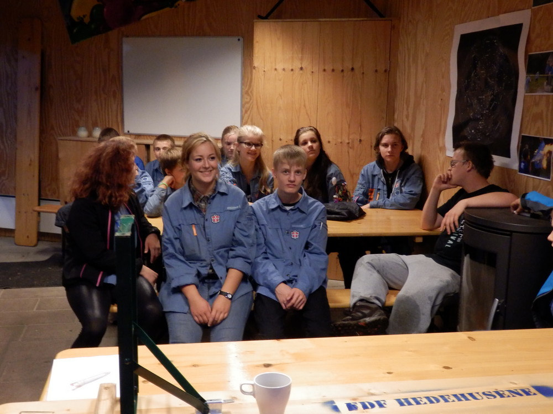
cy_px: 207
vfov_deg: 36.0
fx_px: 639
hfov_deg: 46.8
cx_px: 276
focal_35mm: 40
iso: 800
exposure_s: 1/20
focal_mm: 7.3
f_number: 3.7
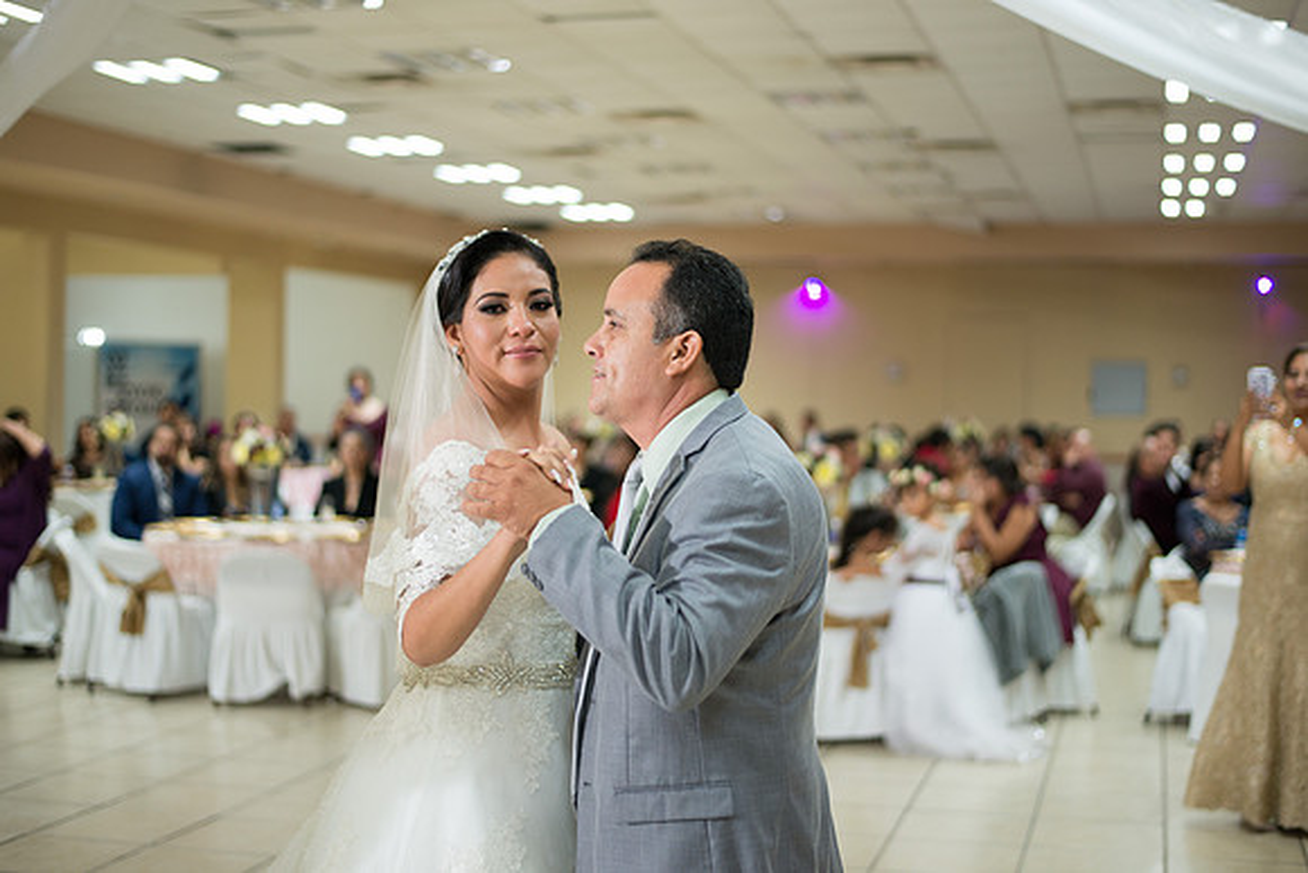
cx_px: 654
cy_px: 436
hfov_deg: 39.6
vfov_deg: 27.0
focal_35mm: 50
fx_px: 1817
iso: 1000
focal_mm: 50
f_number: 1.8
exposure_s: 1/125
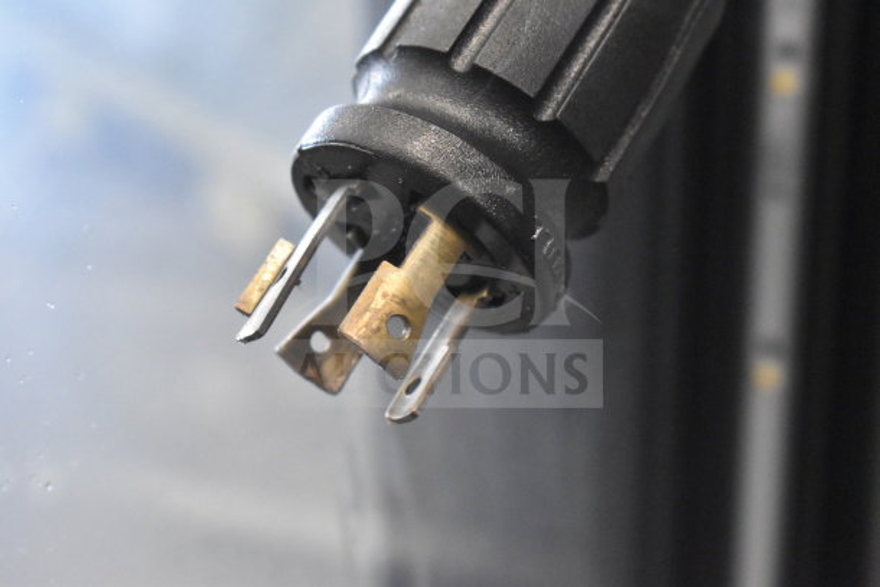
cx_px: 440
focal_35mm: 82
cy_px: 294
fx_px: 2017
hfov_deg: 24.6
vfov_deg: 16.6
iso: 8000
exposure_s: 1/100
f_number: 5.6
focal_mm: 55
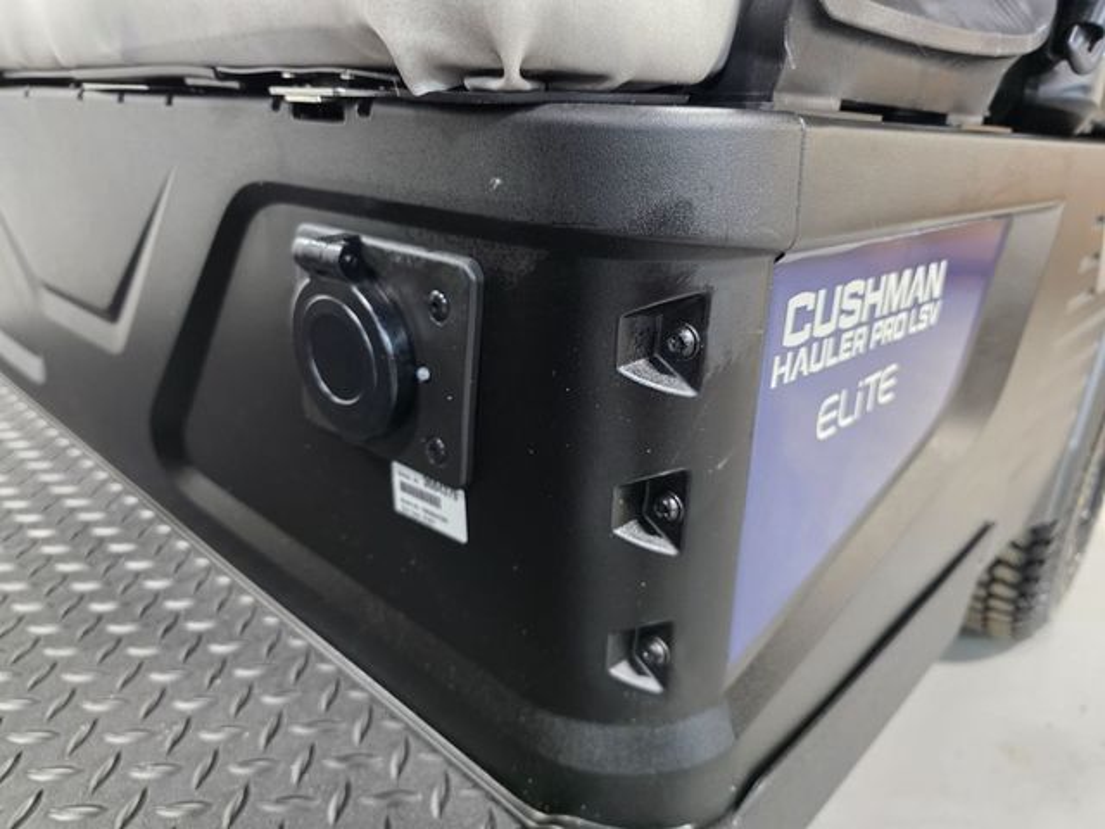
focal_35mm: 23
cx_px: 552
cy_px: 414
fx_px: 734
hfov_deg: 73.9
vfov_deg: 58.9
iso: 800
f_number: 1.7
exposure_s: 1/120
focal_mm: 6.3
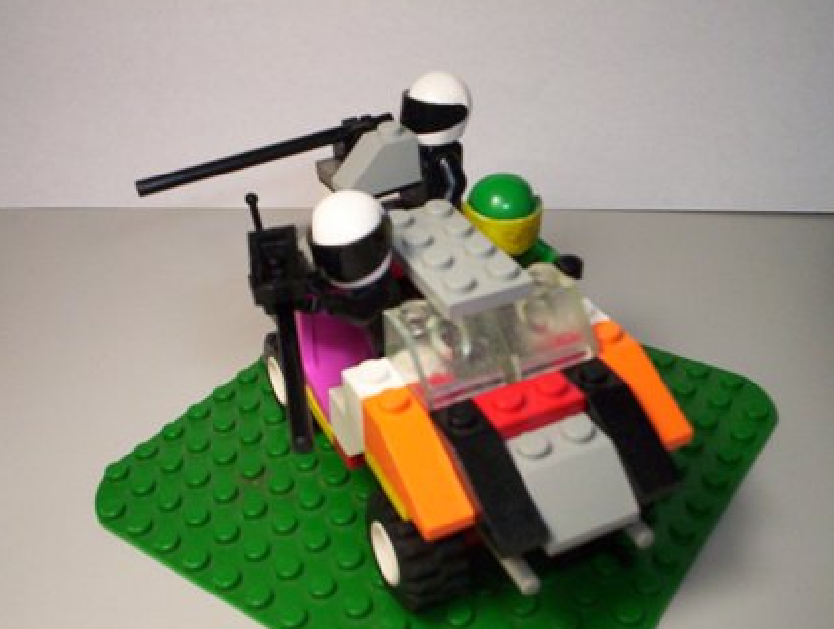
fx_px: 966
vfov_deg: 36.1
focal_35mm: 40
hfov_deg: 46.7
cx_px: 399
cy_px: 310
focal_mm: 4.99
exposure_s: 1/60
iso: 140
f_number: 4.5
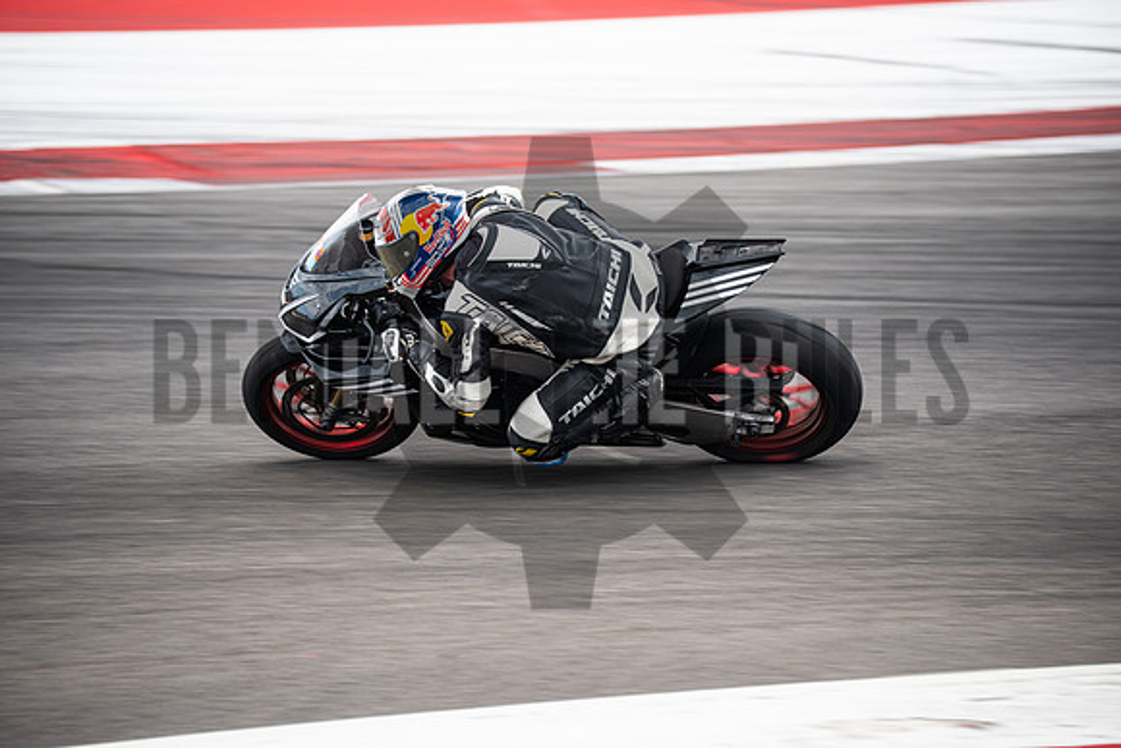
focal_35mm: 210
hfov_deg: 9.8
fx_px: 6540
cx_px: 560
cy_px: 374
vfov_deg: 6.5
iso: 160
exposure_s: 1/250
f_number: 3.2
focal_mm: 140
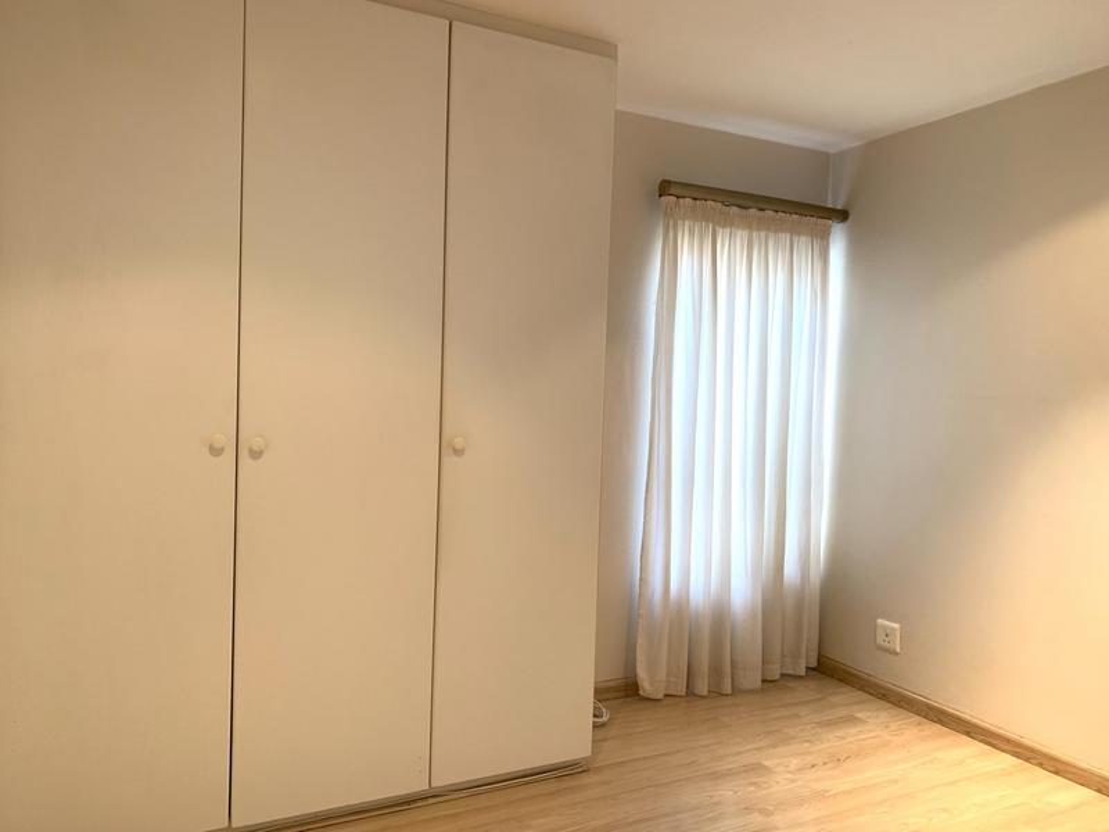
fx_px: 833
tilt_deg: -3.2
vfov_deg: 53.1
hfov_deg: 67.3
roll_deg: -2.4
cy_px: 416
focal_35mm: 26
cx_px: 554
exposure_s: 1/50
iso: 100
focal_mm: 4.25
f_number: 1.8
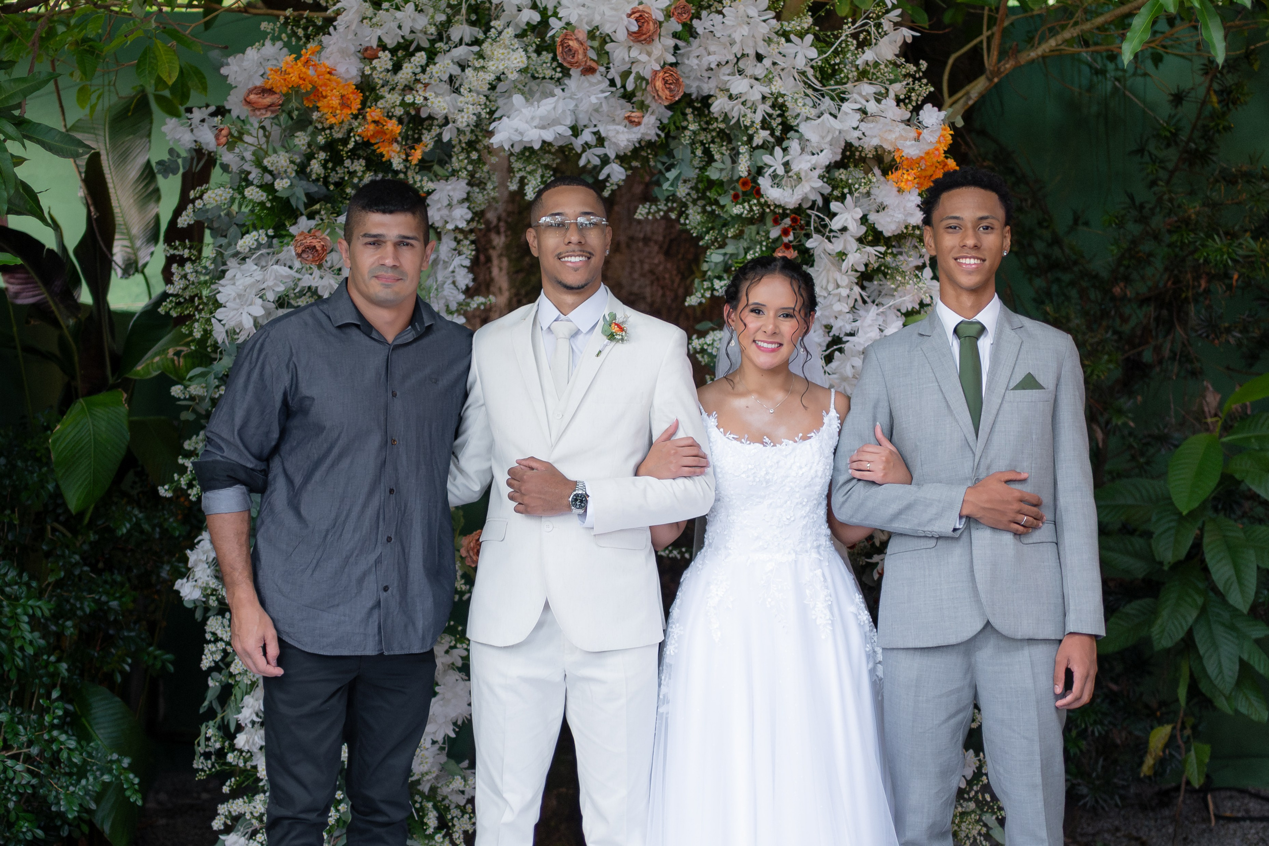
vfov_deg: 24.3
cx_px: 588
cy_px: 423
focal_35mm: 56
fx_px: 1966
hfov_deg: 35.7
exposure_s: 1/400
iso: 1000
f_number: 1.4
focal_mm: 35
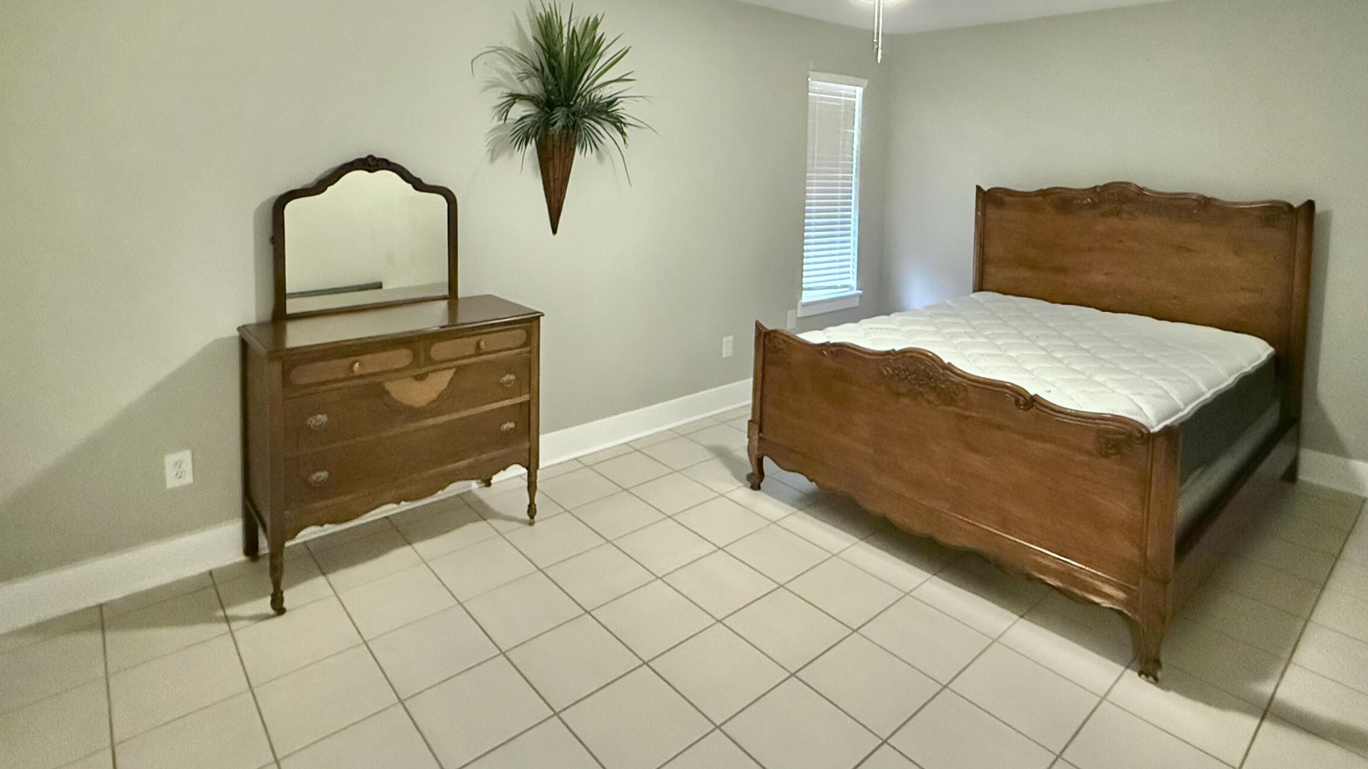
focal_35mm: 20
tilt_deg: -3.1
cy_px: 199
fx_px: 725
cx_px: 670
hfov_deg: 86.6
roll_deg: -1.0
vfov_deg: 53.5
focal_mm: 2.22
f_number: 2.2
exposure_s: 1/60
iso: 1250
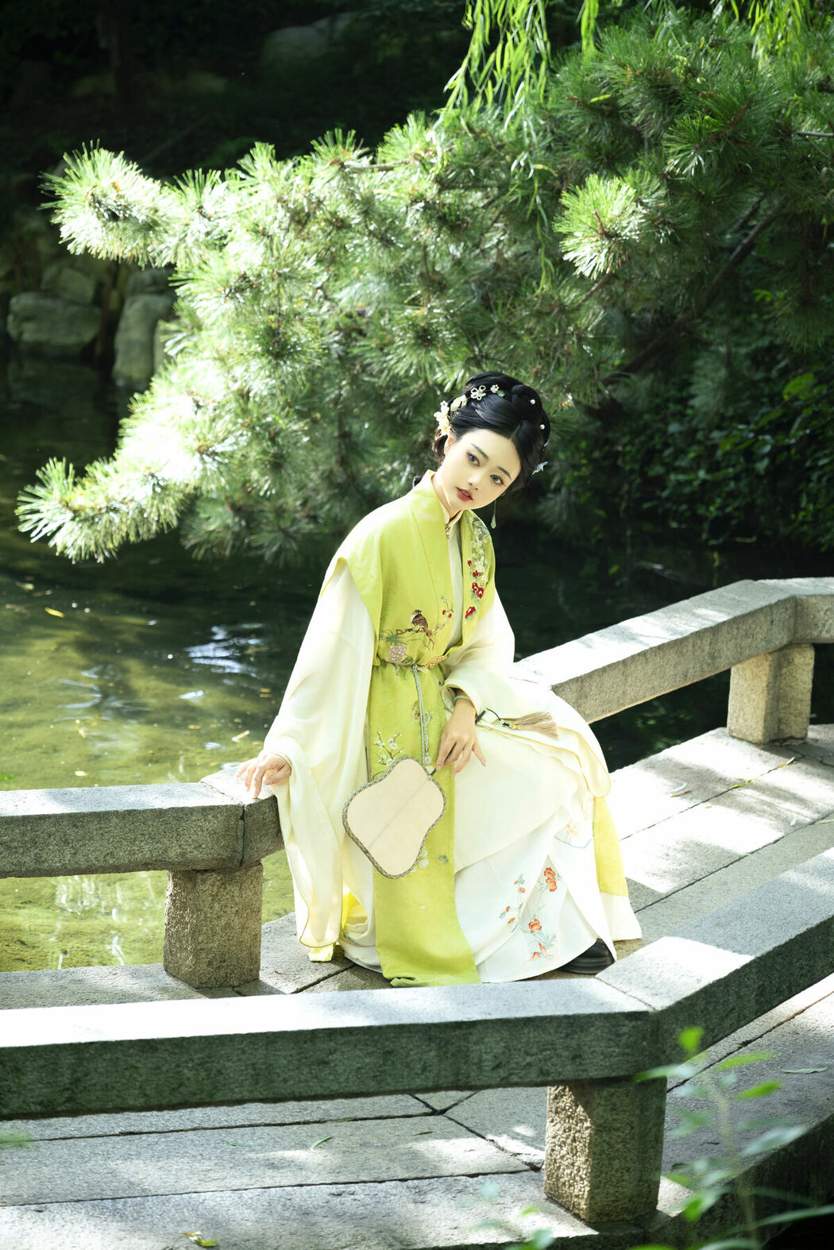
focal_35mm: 103
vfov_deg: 19.8
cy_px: 625
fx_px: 3577
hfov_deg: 13.3
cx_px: 417
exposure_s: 1/200
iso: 400
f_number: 4
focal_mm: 103
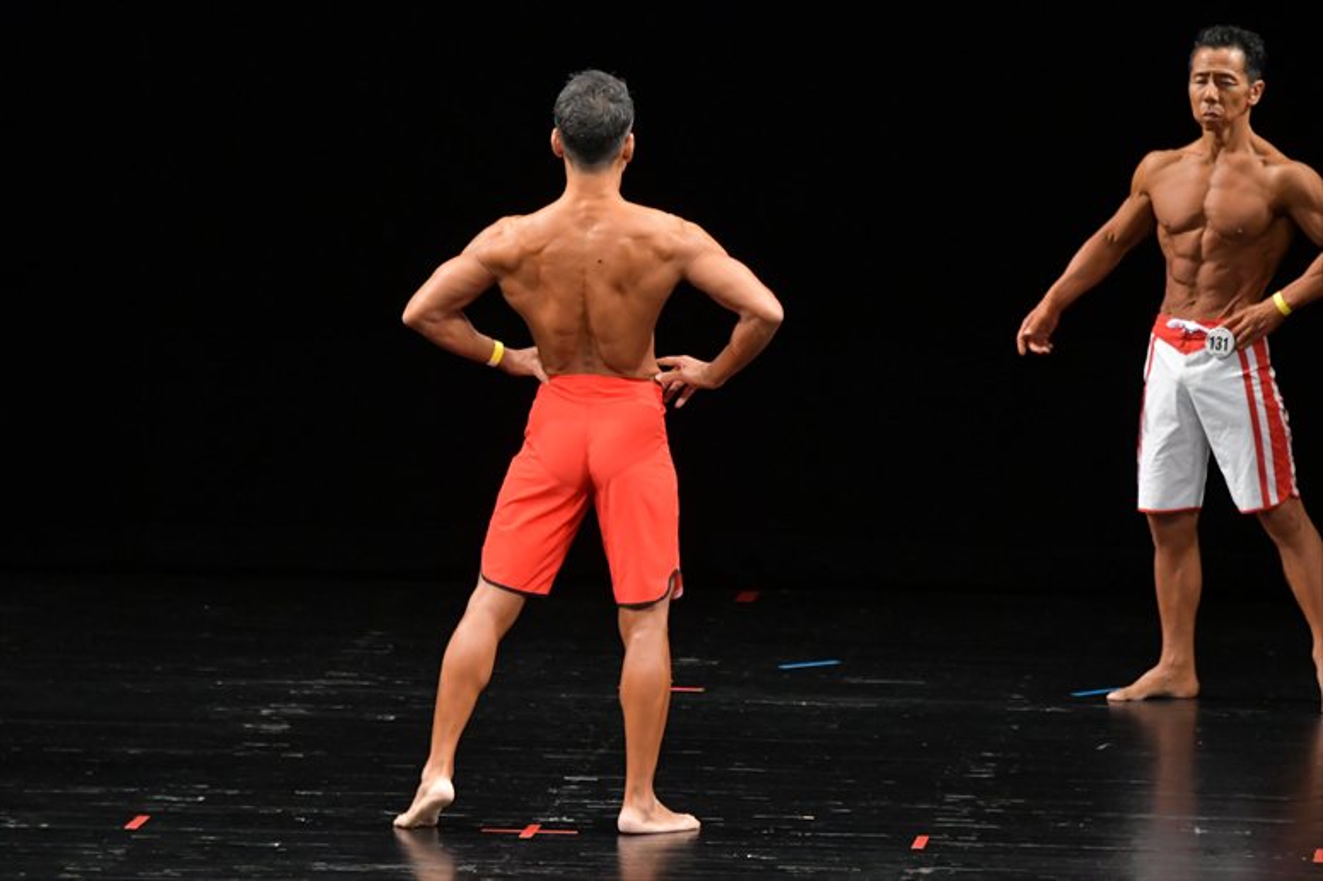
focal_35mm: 285
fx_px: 10469
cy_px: 440
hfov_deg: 7.2
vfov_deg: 4.8
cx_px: 662
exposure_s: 1/400
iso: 3200
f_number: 5.6
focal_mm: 190
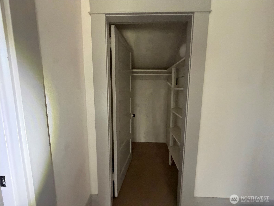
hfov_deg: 102.1
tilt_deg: -5.7
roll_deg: +1.7
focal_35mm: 14
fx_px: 111
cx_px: 137
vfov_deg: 85.7
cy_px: 103
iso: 640
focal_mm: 2.22
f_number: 2.2
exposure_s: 1/60
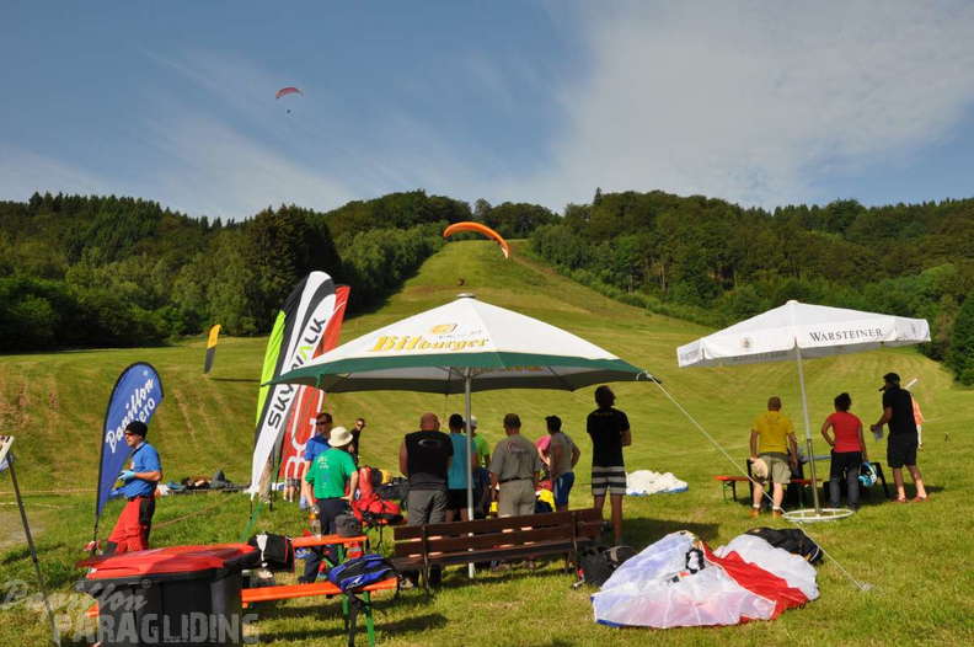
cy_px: 324
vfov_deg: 39.9
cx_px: 487
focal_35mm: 33
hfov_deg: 57.3
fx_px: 892
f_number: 14
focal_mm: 22
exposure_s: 1/200
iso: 200
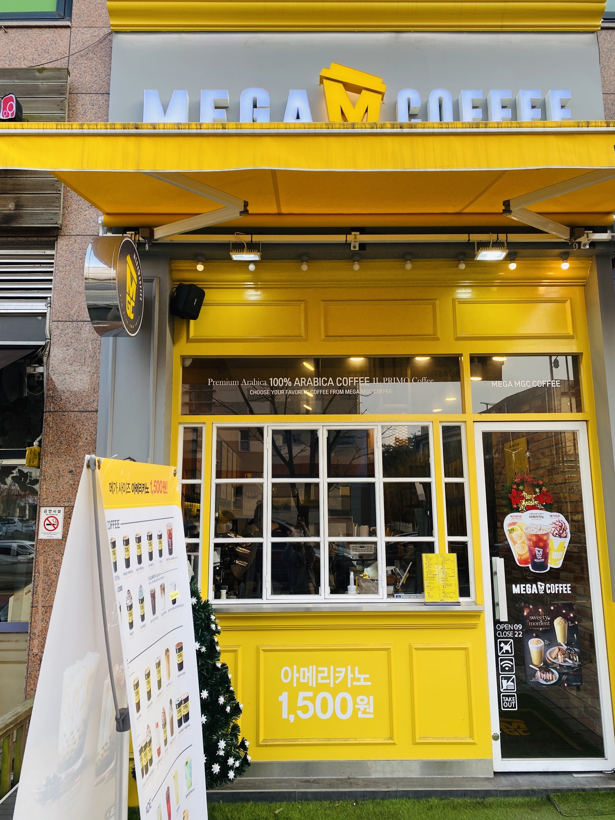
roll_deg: +0.6
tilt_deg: +11.1
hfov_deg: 53.1
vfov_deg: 67.3
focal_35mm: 26
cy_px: 410
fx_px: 616
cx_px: 308
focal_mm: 4.25
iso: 32
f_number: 1.8
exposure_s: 1/243
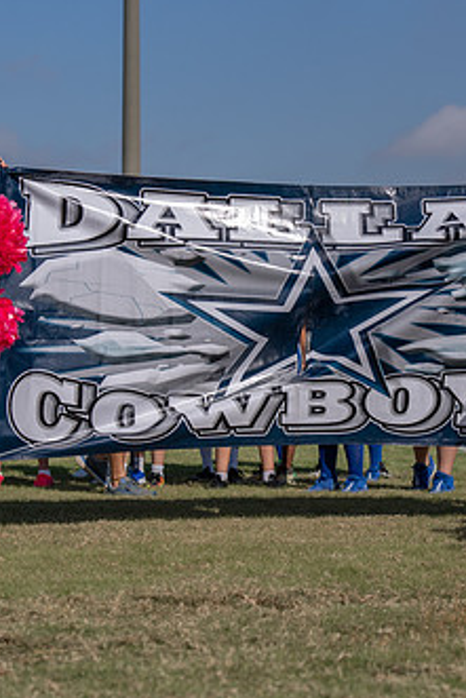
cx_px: 318
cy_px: 373
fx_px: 2444
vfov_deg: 16.3
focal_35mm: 126
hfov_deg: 10.9
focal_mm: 70
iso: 125
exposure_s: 1/3200
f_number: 4
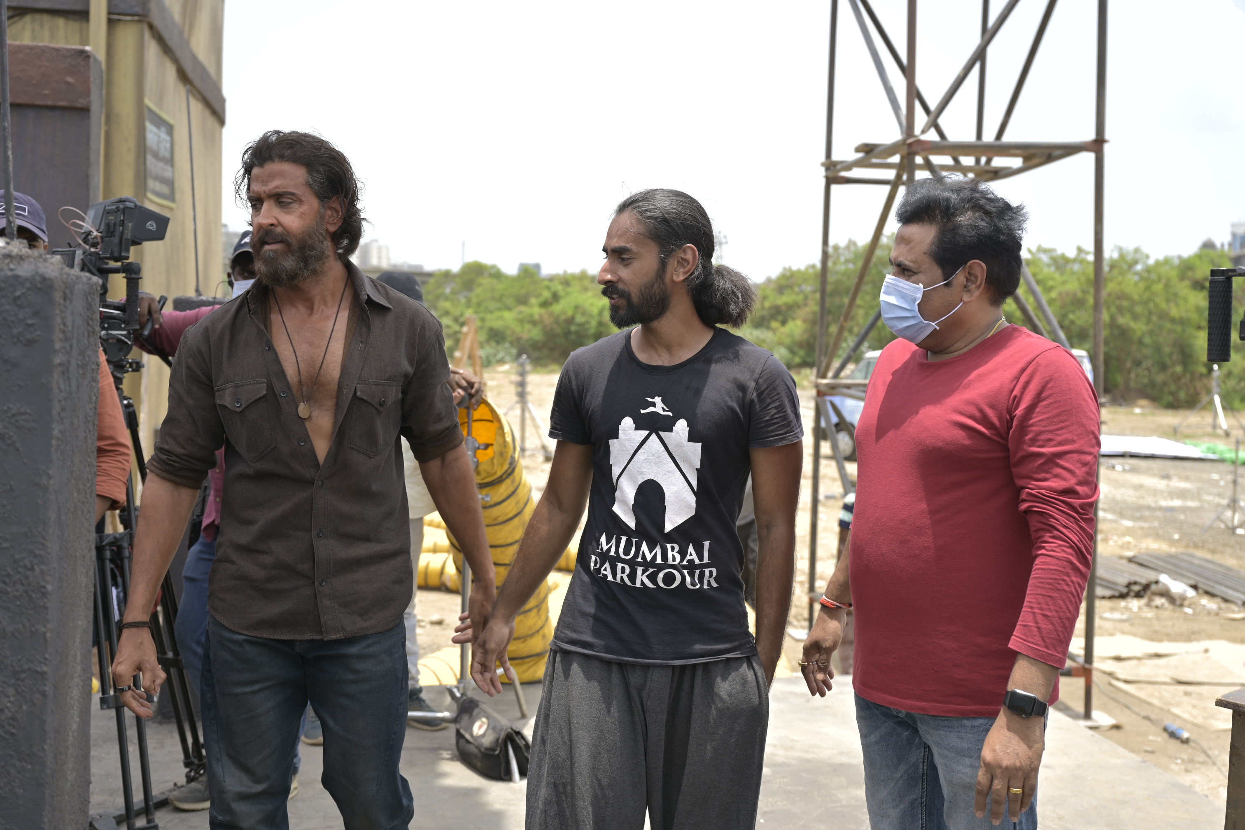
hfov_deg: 49.6
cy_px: 415
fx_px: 1349
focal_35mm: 39
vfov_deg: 34.2
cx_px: 622
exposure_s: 1/320
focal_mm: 39
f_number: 4
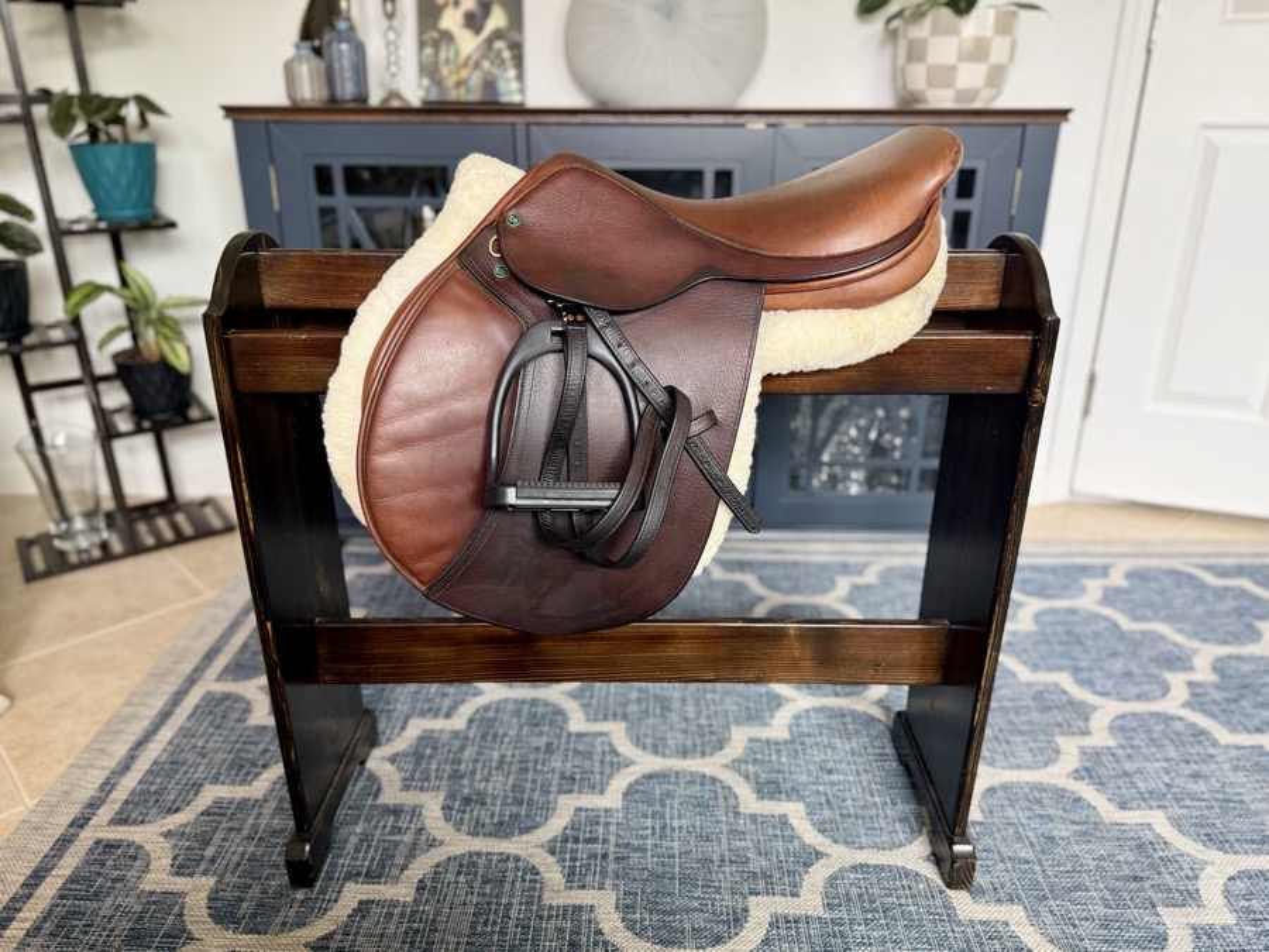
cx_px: 634
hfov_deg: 71.6
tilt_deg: -22.4
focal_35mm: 24
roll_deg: -0.2
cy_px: 476
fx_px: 880
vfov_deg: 56.8
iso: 400
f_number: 1.78
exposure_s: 1/60
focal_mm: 6.76
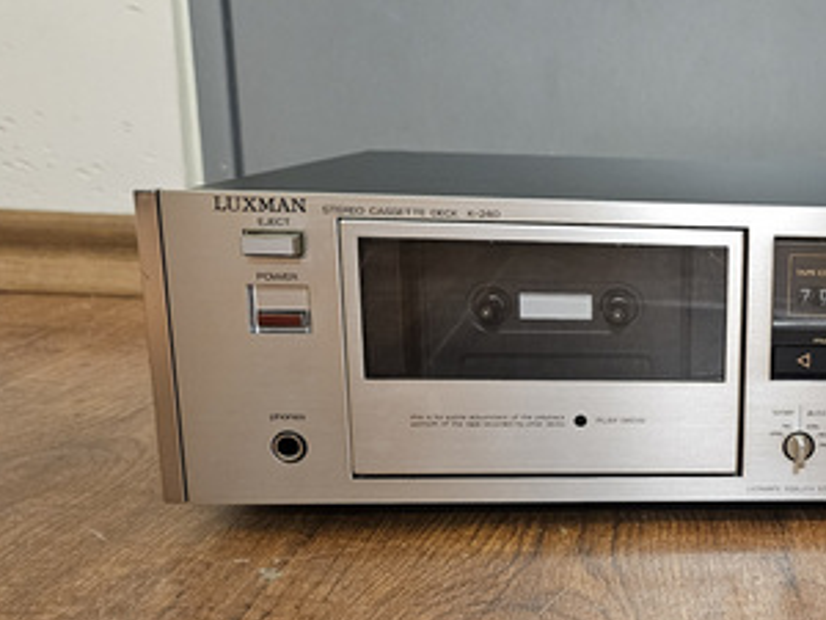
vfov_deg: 31.4
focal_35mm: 46
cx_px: 785
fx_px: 1098
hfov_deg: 37.7
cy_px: 372
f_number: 1.8
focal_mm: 5.4
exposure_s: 1/50
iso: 640
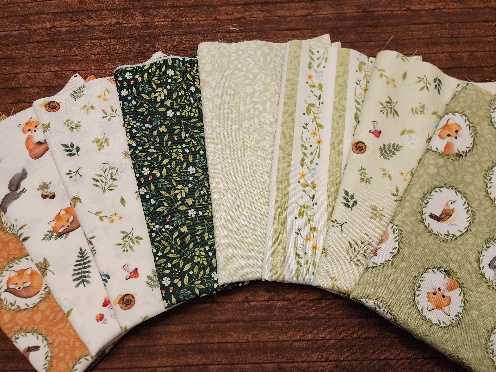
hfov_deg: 73.9
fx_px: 330
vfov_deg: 58.9
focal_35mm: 23
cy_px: 186
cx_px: 248
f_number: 1.8
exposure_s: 1/120
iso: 640
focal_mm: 6.4
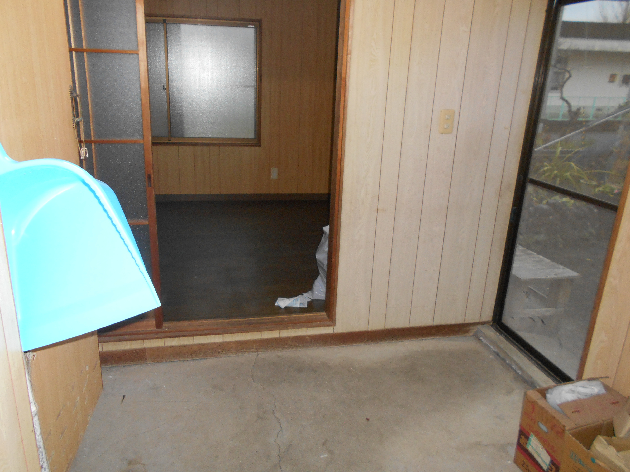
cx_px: 315
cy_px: 236
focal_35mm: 26
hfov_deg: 67.3
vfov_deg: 53.1
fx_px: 473
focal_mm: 4.6
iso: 280
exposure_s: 1/25
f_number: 3.2
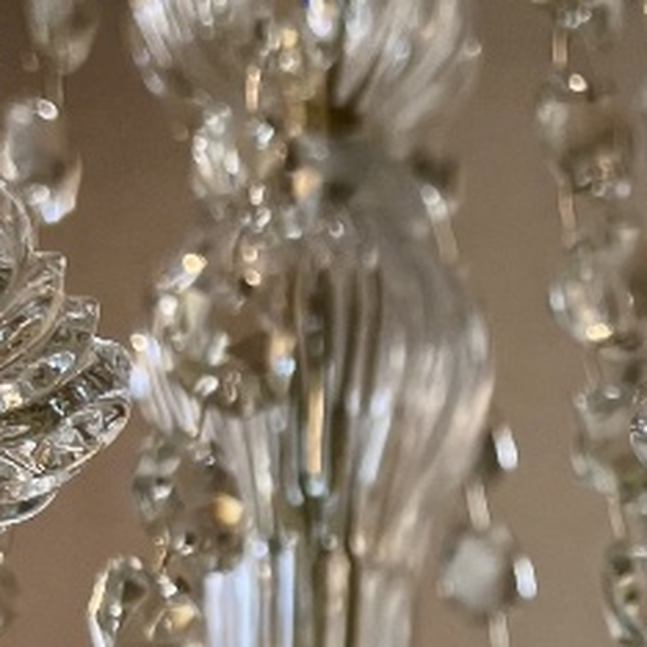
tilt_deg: +16.4
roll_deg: +0.7
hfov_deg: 14.4
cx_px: 722
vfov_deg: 14.3
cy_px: 802
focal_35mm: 118
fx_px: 2495
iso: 50
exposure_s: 1/100
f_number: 1.5
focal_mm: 5.7
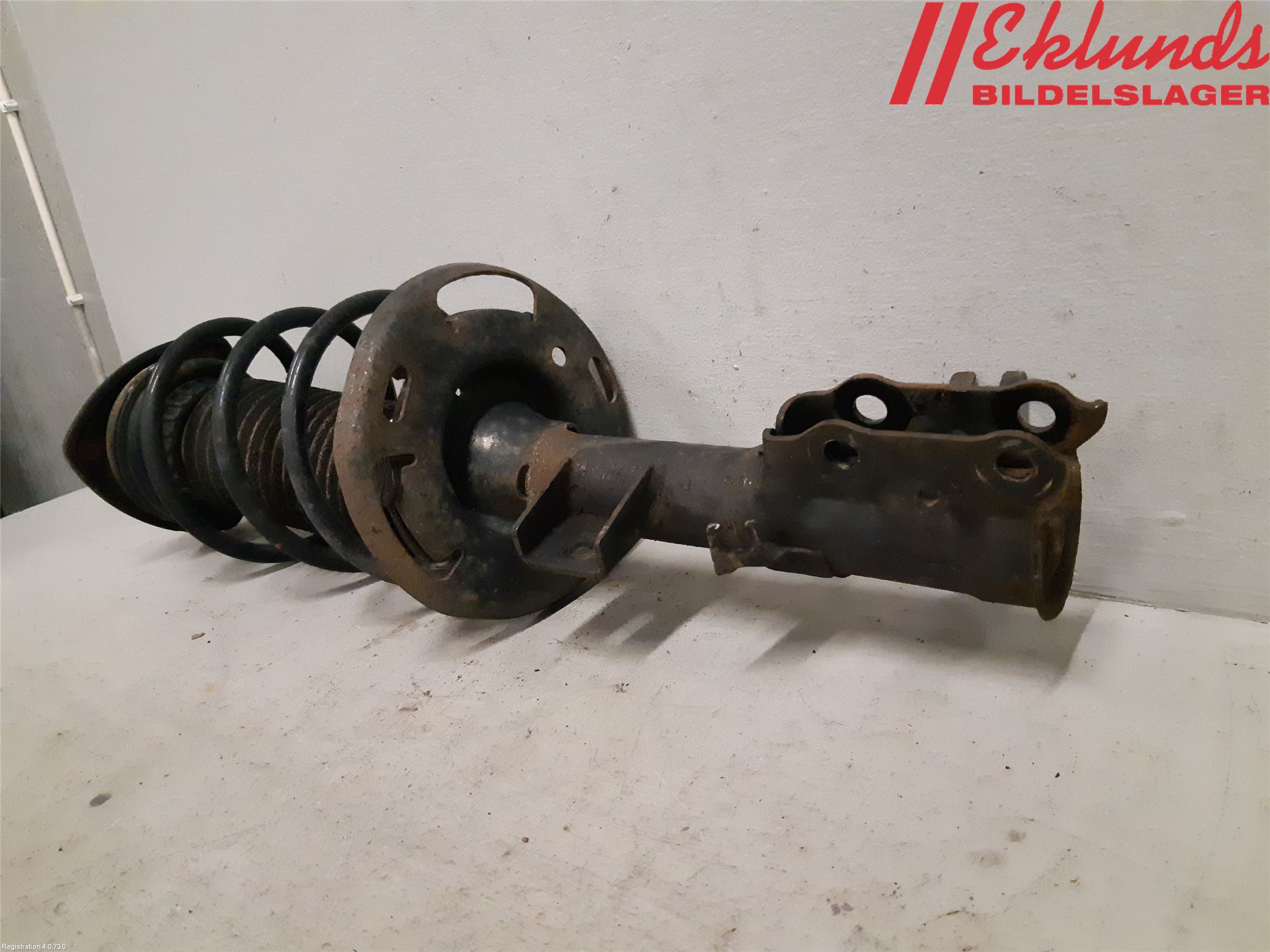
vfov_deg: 53.1
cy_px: 476
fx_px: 954
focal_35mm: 26
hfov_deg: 67.3
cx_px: 635
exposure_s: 1/186
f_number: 1.7
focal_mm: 3.93
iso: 800
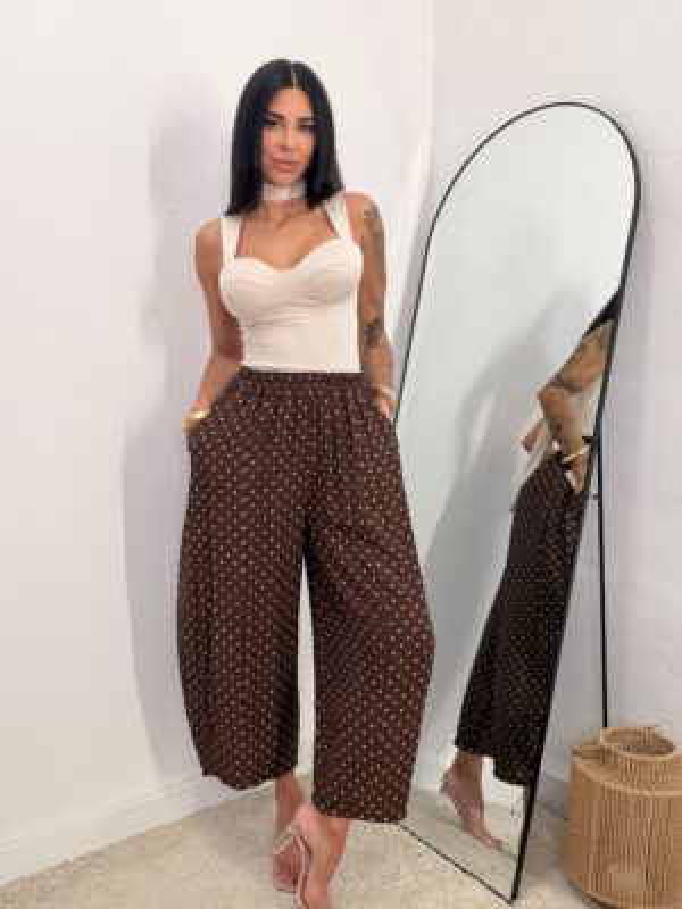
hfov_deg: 46.8
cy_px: 454
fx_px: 788
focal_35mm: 30
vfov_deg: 60.0
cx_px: 341
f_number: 1.9
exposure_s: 1/81
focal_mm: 2.71
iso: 80
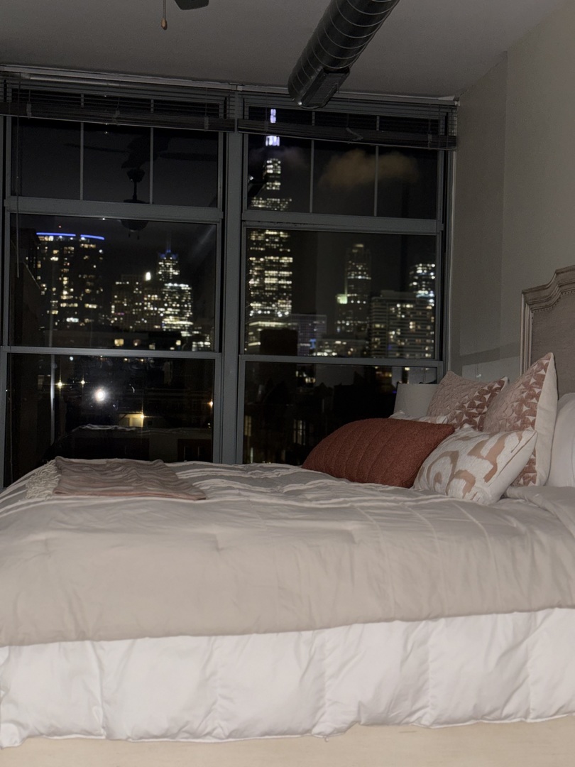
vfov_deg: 39.7
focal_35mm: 48
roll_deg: -1.7
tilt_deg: +1.4
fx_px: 1063
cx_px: 288
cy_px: 384
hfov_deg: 30.3
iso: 100
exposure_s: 1/4
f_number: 1.78
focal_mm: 6.76
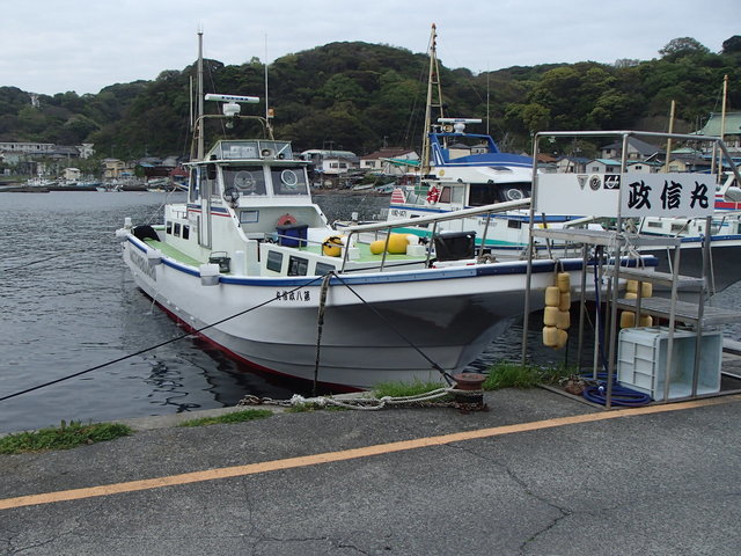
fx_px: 813
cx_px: 370
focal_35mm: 38
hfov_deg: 49.0
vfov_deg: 37.7
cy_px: 278
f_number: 4.6
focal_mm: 6.83
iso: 100
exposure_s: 1/100
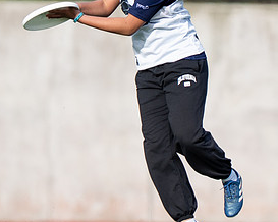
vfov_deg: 0.8
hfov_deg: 1.0
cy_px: 59
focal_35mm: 2017
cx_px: 136
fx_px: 16583
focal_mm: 400
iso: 250
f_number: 2.8
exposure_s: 1/2000
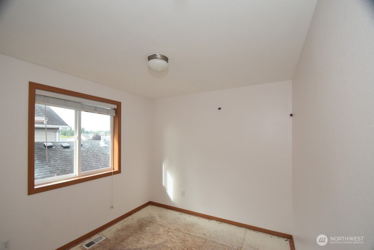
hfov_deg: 100.4
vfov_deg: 77.3
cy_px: 125
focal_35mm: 15
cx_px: 187
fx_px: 156
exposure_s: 1/160
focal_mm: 10
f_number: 4.5
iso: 800
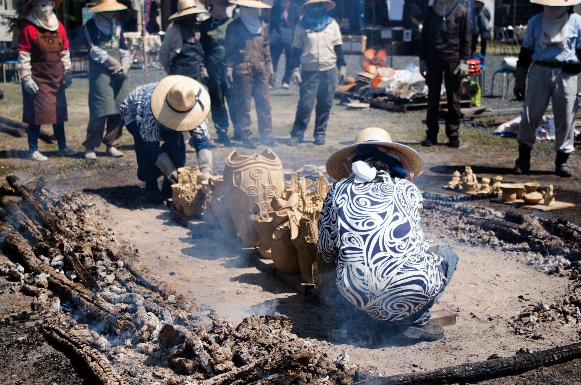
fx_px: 966
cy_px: 192
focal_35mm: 60
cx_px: 290
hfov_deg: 33.5
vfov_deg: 22.5
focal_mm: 40
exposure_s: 1/400
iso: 100
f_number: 5.6
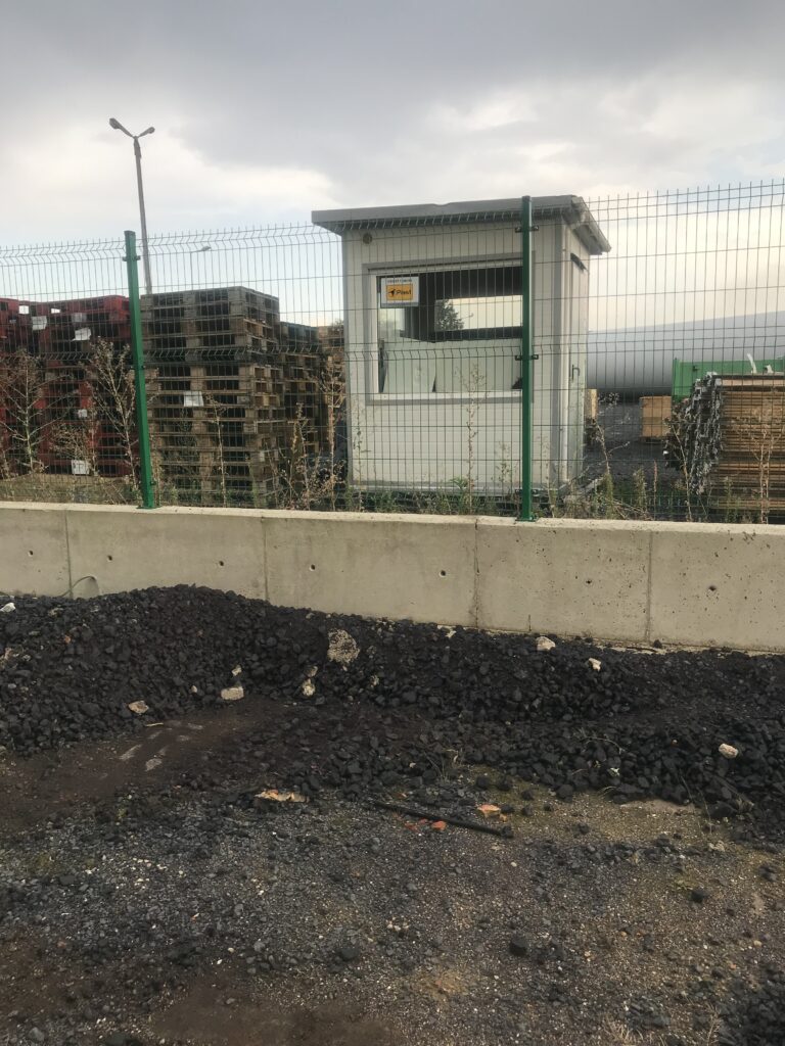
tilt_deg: -6.7
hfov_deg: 49.7
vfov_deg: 63.4
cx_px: 392
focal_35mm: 28
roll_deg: +1.9
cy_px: 523
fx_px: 847
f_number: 1.8
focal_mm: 3.99
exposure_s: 1/580
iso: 20
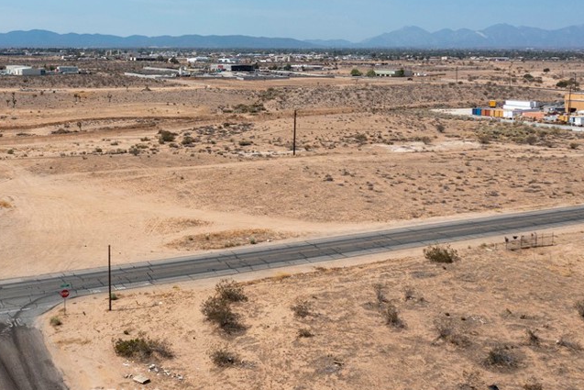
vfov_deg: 29.4
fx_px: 730
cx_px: 239
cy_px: 97
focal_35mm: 45
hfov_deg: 43.4
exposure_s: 1/6400
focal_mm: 10.26
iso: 200
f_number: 3.2
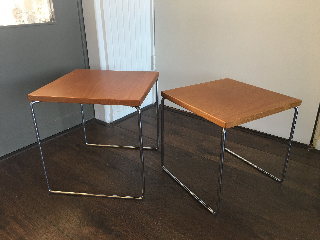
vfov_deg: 48.2
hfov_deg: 61.7
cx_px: 160
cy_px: 120
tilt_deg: -24.2
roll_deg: +0.4
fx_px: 268
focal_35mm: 29
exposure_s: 1/33
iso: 80
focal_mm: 4.15
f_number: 2.2
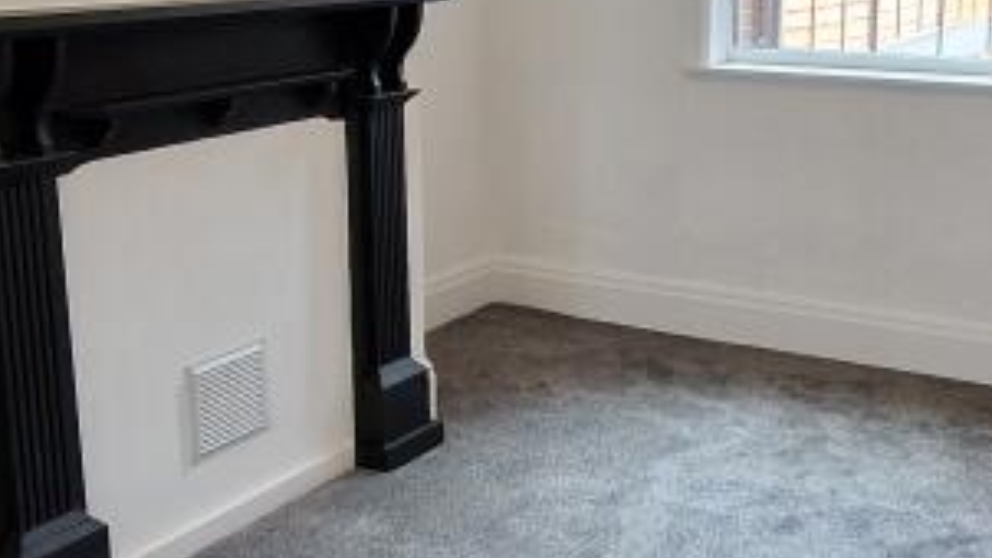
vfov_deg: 24.9
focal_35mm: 48
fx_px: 1263
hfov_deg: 42.6
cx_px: 621
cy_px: 217
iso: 250
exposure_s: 1/50
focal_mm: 2.2
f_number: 2.2
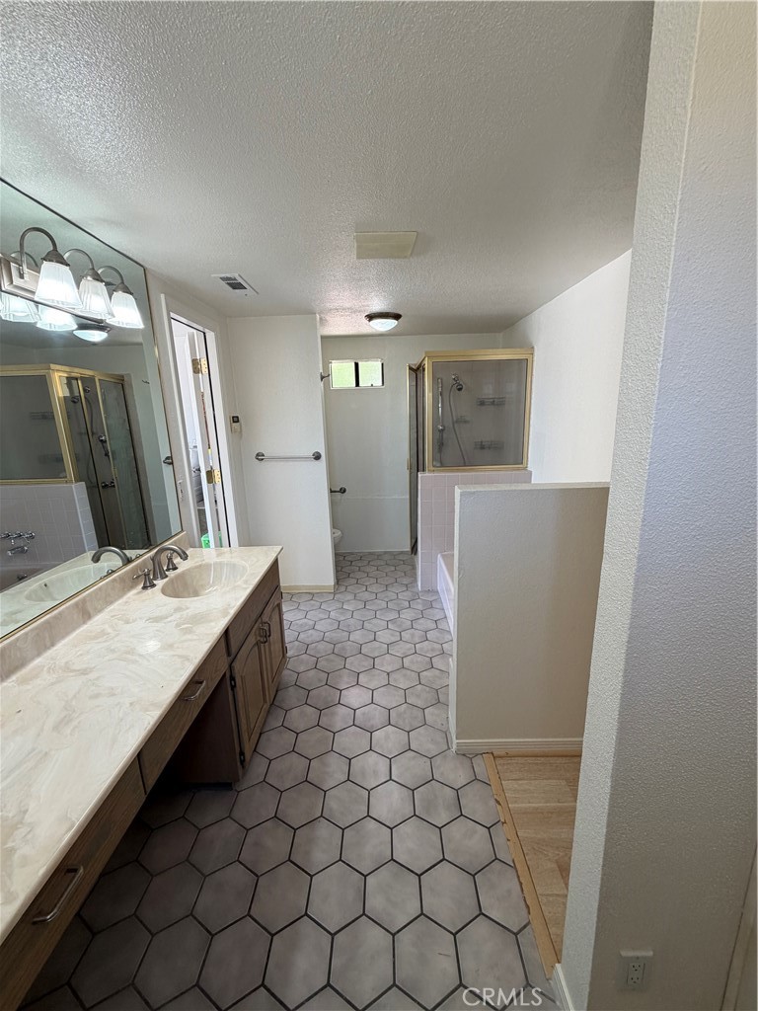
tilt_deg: -11.8
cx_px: 379
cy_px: 506
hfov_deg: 85.7
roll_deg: +0.8
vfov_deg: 102.1
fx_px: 409
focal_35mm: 14
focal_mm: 2.22
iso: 160
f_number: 2.2
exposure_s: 1/120
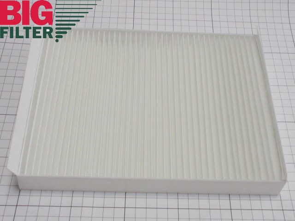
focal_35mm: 26
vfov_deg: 53.1
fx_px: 222
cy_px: 110
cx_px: 148
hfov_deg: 67.3
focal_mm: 4.6
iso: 125
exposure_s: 1/25
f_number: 3.2
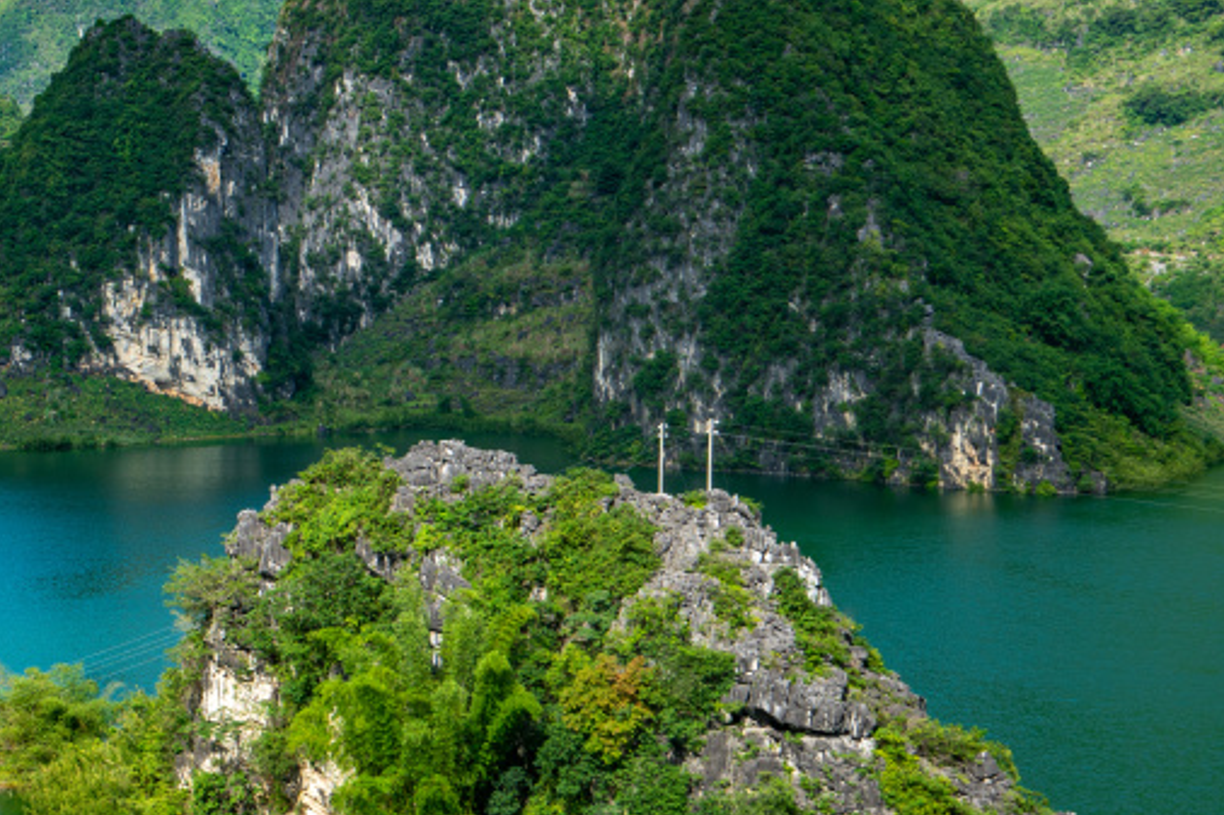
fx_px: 2821
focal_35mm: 83
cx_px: -65
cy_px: 341
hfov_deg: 23.2
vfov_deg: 16.4
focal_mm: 35
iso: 100
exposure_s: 1/125
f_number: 9
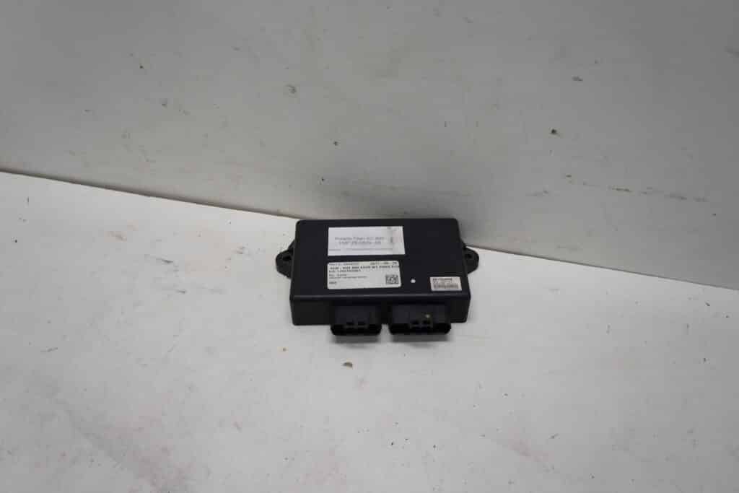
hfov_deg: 64.5
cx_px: 370
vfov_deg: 45.7
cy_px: 246
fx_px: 585
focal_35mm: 28
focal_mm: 19
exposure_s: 1/60
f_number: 5
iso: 125
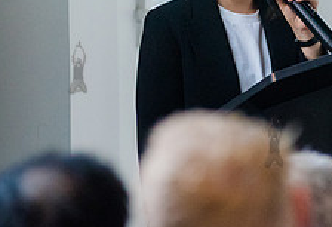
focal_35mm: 588
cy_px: -41
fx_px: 5464
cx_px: 264
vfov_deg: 2.4
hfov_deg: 3.5
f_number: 4
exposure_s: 1/320
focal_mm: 200
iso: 4000
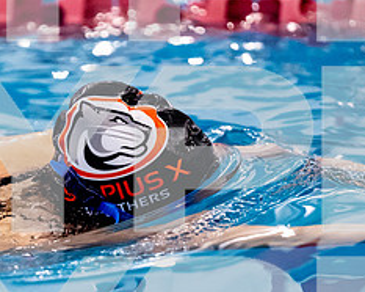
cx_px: 103
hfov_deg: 4.1
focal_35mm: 468
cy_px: 150
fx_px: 5051
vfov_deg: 3.3
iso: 6400
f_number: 2.8
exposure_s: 1/1250
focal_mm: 200
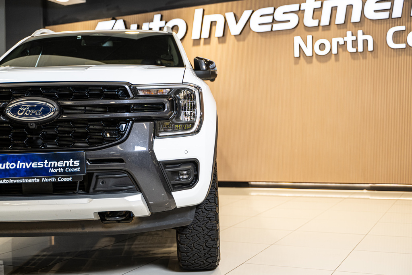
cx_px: 206
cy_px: 138
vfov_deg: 28.6
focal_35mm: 47
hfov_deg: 41.9
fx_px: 538
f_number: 2.8
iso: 640
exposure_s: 1/160
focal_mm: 47
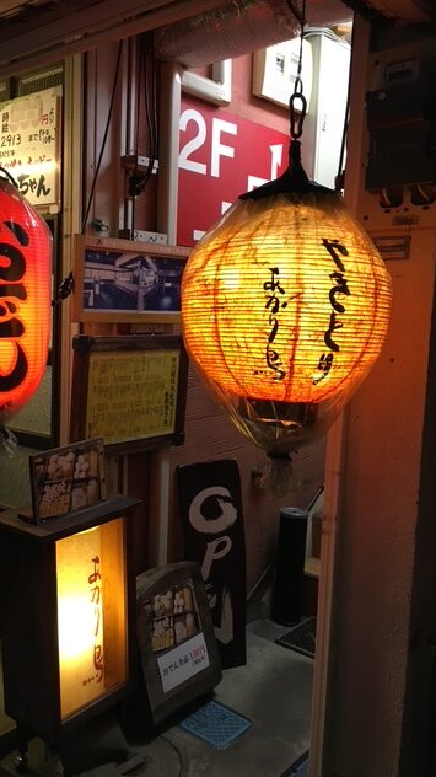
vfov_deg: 61.0
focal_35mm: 32
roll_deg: -2.3
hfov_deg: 36.4
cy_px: 386
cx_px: 166
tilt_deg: -5.7
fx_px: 658
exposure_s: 1/30
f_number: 2.2
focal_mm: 4.15
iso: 80
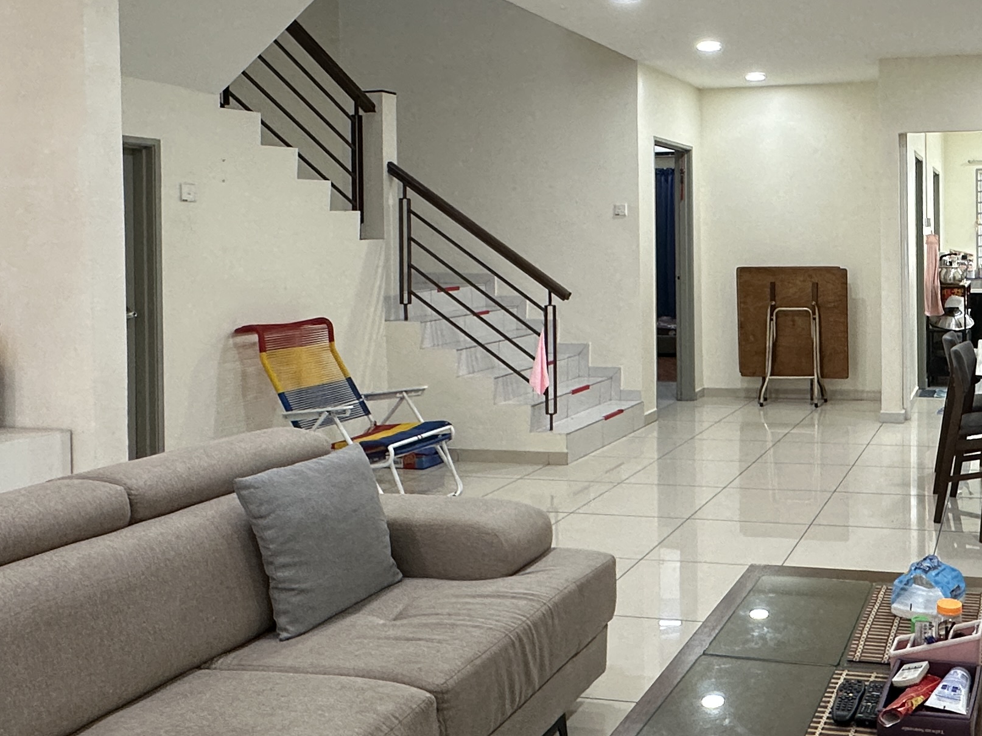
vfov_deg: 40.2
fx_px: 993
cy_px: 245
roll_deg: +0.3
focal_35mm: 35
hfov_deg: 48.7
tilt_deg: +0.1
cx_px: 823
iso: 160
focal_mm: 2.22
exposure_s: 1/100
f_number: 2.2
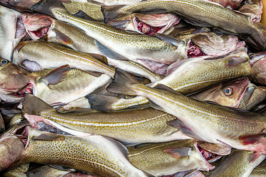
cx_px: 133
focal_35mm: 35
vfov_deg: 37.9
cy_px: 88
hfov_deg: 54.4
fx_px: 259
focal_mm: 23
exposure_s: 1/170
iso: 160
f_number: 5.6
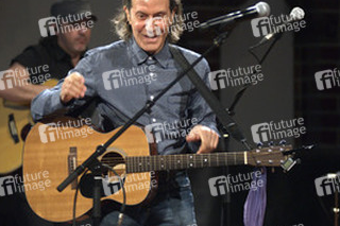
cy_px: 104
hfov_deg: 9.8
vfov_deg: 6.5
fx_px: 1992
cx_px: 143
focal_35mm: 211
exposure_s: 1/125
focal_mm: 150
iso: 1600
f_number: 2.8
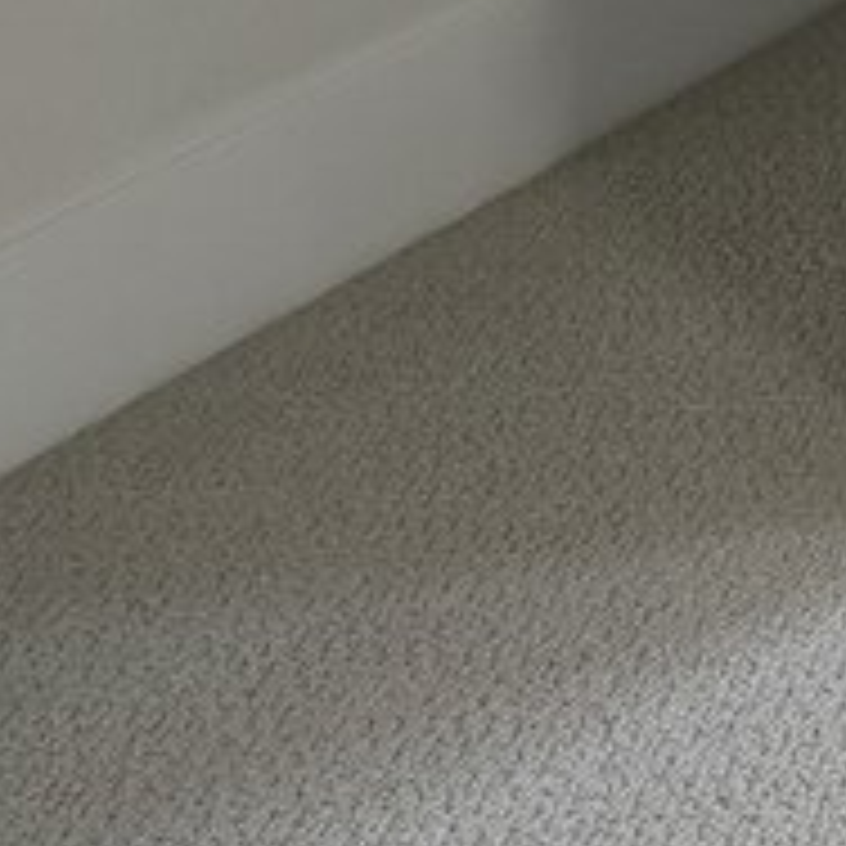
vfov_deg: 10.7
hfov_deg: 6.9
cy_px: -1690
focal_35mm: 111
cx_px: 3915
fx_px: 3069
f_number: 8
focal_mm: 12
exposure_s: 1/30
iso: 125
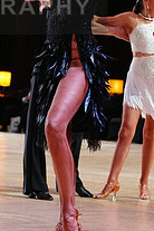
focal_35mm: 196
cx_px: -46
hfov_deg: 6.9
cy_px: -2
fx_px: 1258
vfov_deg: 10.4
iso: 2500
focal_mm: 70
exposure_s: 1/250
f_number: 4
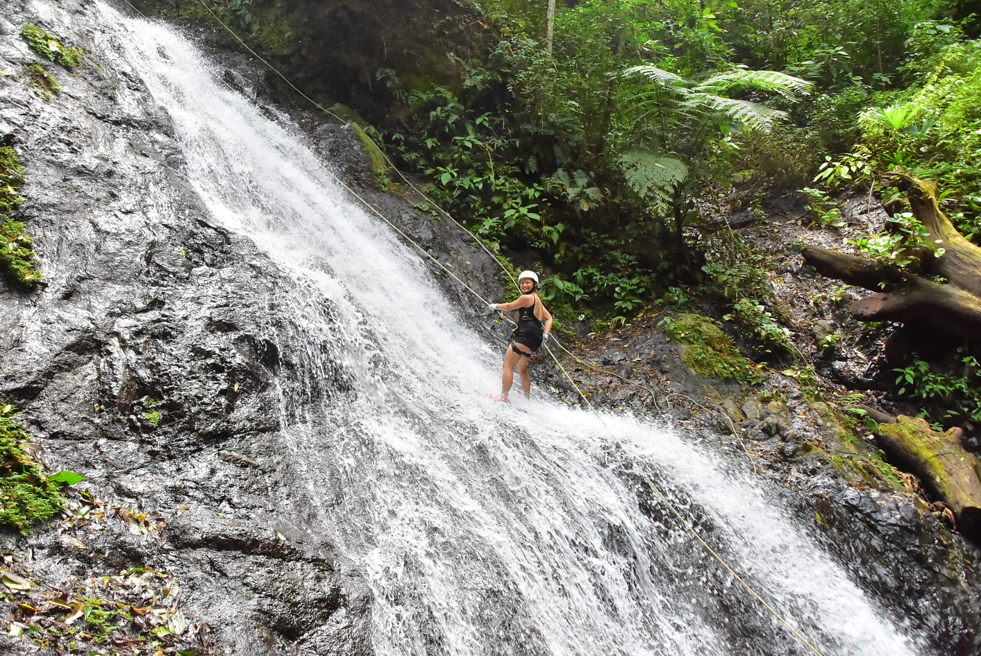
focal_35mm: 33
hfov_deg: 57.2
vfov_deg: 40.0
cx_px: 490
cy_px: 328
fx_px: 900
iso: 2000
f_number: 4
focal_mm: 22
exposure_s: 1/200
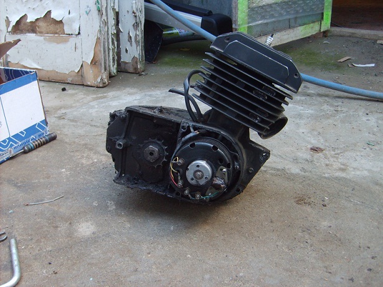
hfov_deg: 52.6
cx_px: 192
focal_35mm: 35
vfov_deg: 40.7
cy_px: 144
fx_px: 387
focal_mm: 5.8
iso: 86
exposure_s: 1/30
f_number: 2.8
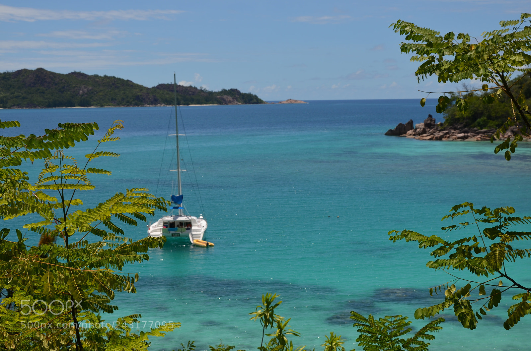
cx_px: 266
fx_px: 993
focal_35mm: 68
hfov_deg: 29.9
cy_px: 176
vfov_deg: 20.1
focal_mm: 45
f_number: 9
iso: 100
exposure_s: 1/320
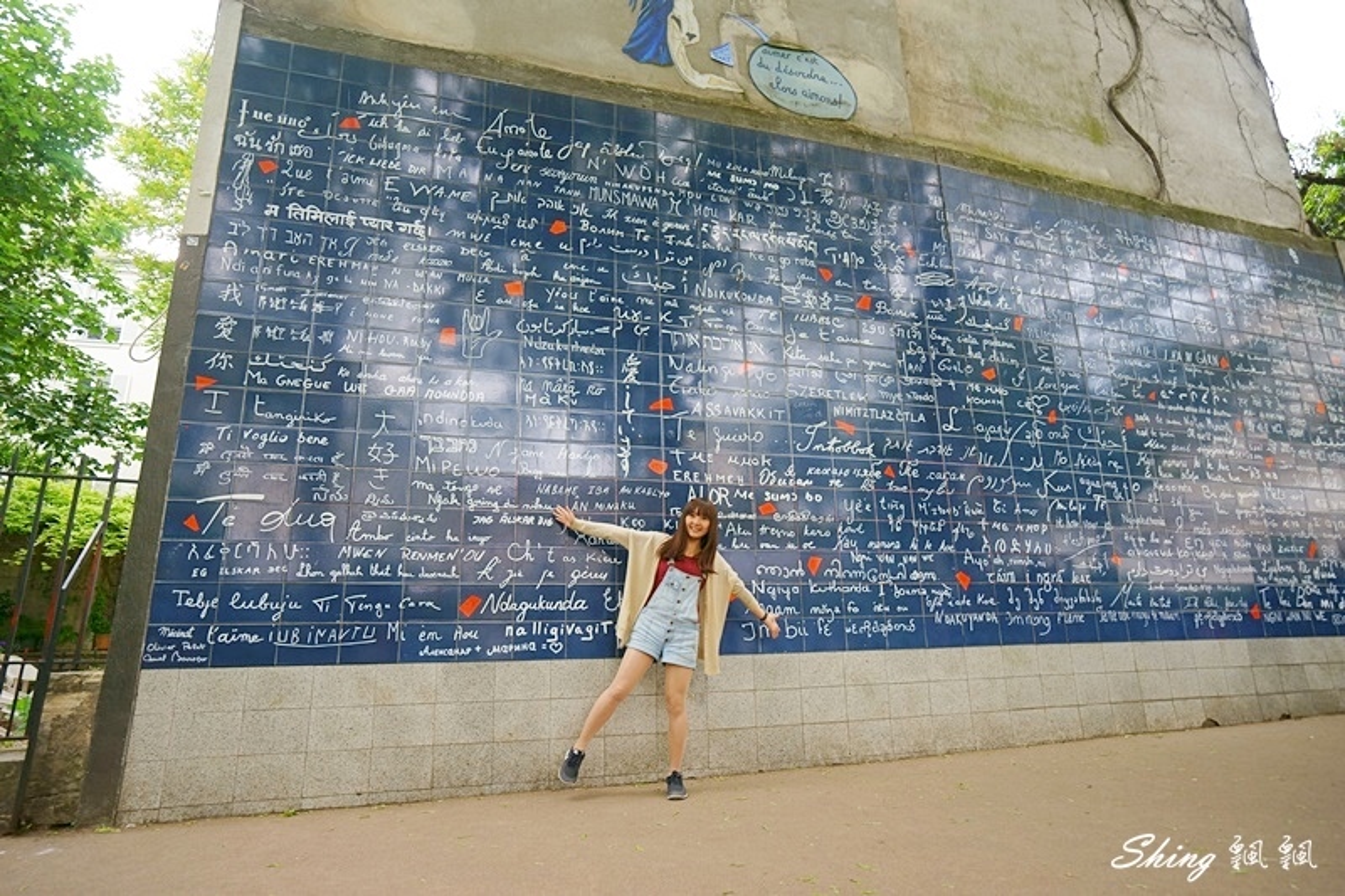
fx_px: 710
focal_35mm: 19
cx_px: 672
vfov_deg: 64.5
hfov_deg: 86.9
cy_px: 448
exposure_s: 1/40
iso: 125
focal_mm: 19
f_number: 5.6
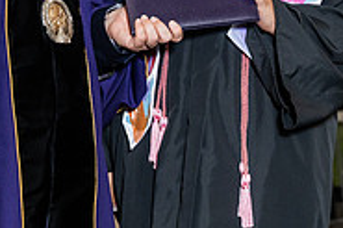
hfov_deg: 9.3
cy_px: -32
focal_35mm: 220
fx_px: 2094
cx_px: 83
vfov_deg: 6.2
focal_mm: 70
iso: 1250
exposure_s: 1/200
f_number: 4
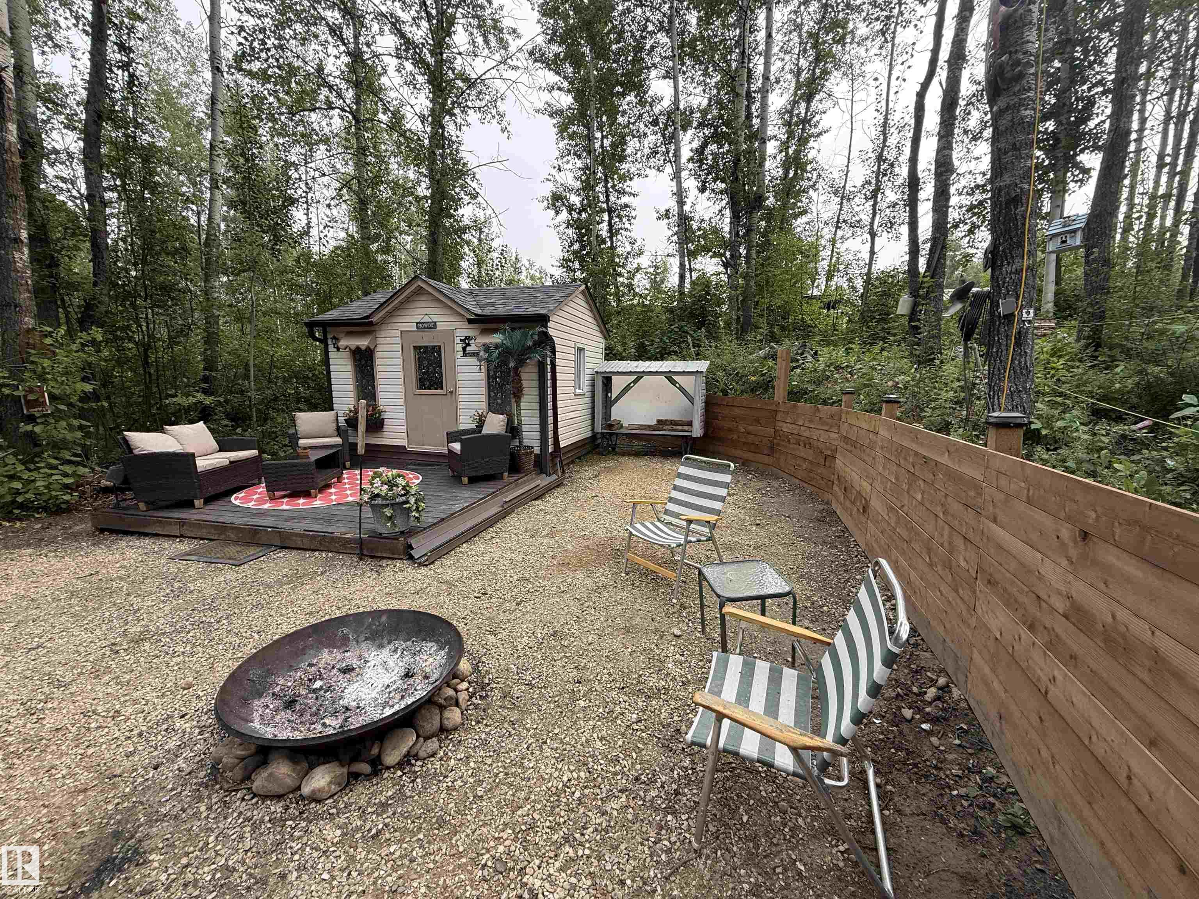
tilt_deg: -7.8
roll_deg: -1.9
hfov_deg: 102.1
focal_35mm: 14
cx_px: 600
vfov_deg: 85.7
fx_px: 485
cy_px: 450
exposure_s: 1/421
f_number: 2.2
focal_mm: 2.22
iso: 64
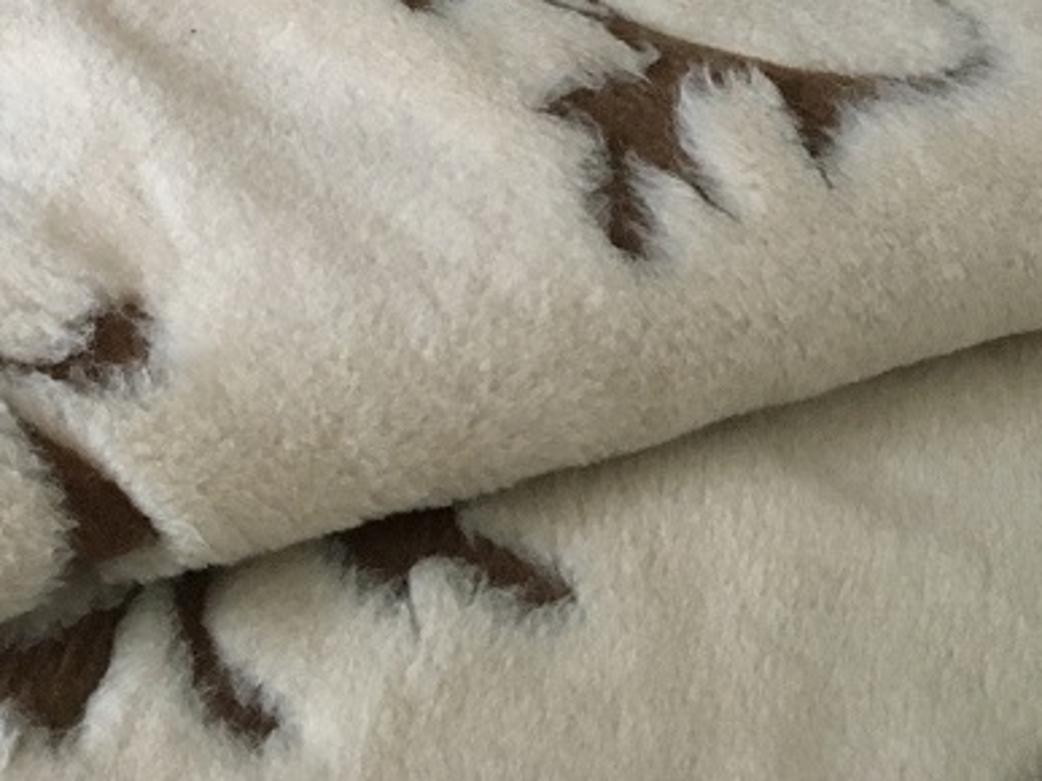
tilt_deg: -35.5
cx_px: 13
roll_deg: -15.1
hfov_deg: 24.8
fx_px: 2257
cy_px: -164
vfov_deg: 18.6
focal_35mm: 75
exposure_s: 1/33
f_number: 2.2
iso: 200
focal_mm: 4.15
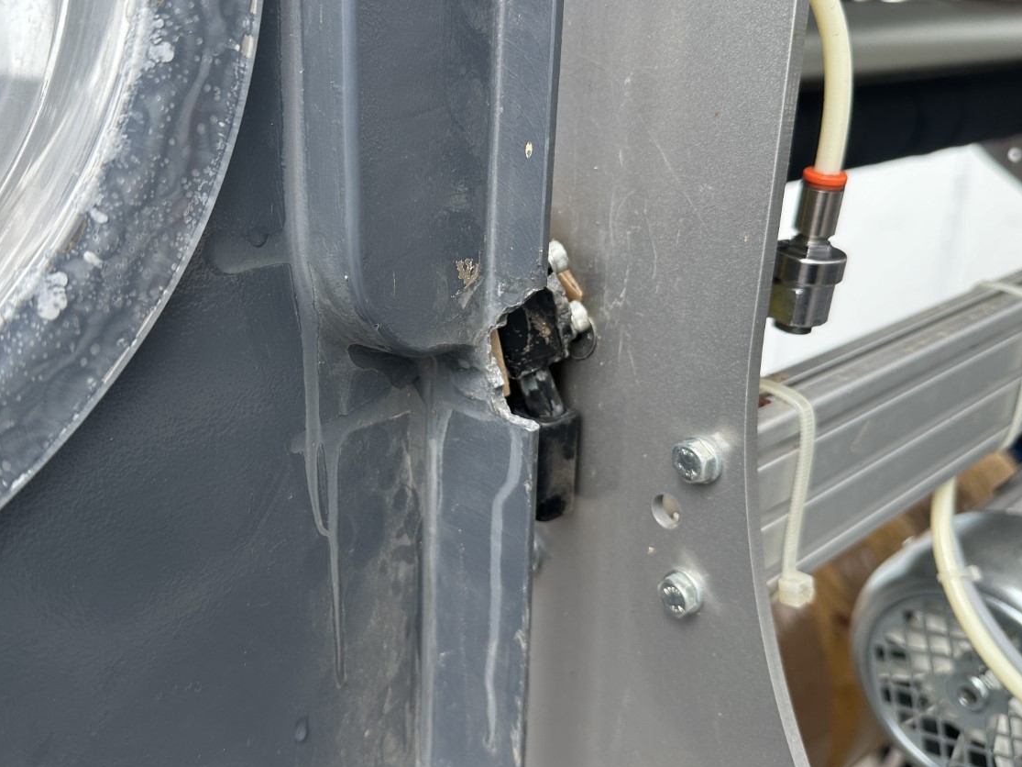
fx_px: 915
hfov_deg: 58.0
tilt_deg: -19.4
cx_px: 422
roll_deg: +0.4
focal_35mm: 31
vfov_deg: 45.3
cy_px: 334
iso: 80
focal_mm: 6.86
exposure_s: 1/962
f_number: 1.78
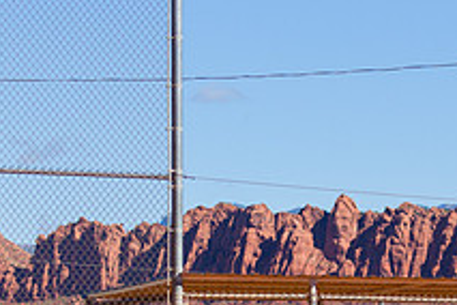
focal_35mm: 298
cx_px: 276
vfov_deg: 4.6
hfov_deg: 6.9
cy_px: 443
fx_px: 3783
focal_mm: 80
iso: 400
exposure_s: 1/1600
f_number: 5.6
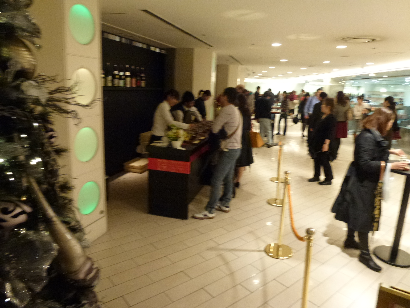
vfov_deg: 56.8
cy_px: 154
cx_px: 205
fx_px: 284
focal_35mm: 24
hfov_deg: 71.6
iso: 400
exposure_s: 1/30
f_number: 3.3
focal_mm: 4.3
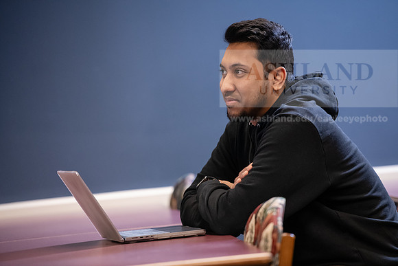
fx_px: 2046
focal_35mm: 185
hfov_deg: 11.1
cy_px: 133
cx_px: 199
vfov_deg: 7.4
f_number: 3.2
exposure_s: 1/200
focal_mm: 185
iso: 2500
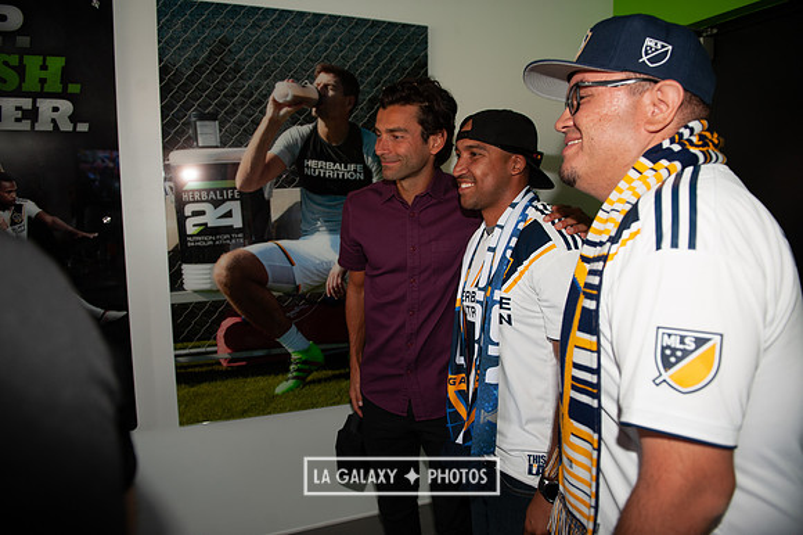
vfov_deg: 53.1
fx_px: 535
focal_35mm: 24
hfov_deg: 73.8
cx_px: 402
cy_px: 268
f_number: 3.5
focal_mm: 24
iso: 200
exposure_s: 1/60
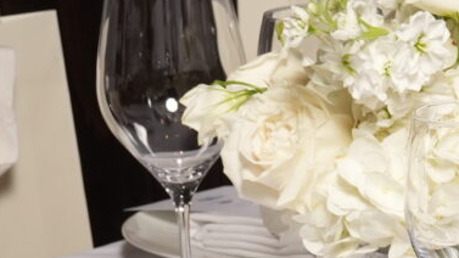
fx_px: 3030
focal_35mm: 249
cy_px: 485
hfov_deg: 8.4
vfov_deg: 4.8
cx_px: 783
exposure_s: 1/200
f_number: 8
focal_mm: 35
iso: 800
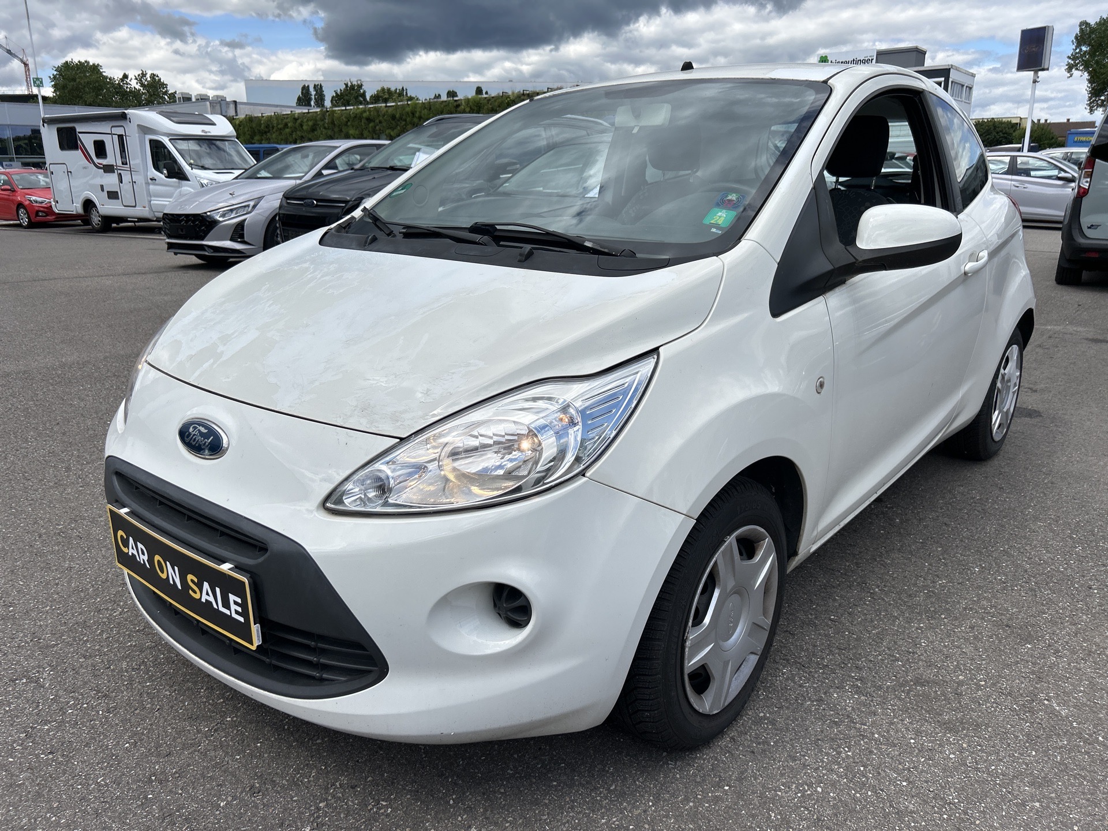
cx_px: 554
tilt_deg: -16.2
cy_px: 416
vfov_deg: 53.1
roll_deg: +1.1
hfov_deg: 67.3
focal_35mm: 26
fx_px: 832
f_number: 1.5
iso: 50
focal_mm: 5.7
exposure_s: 1/5076
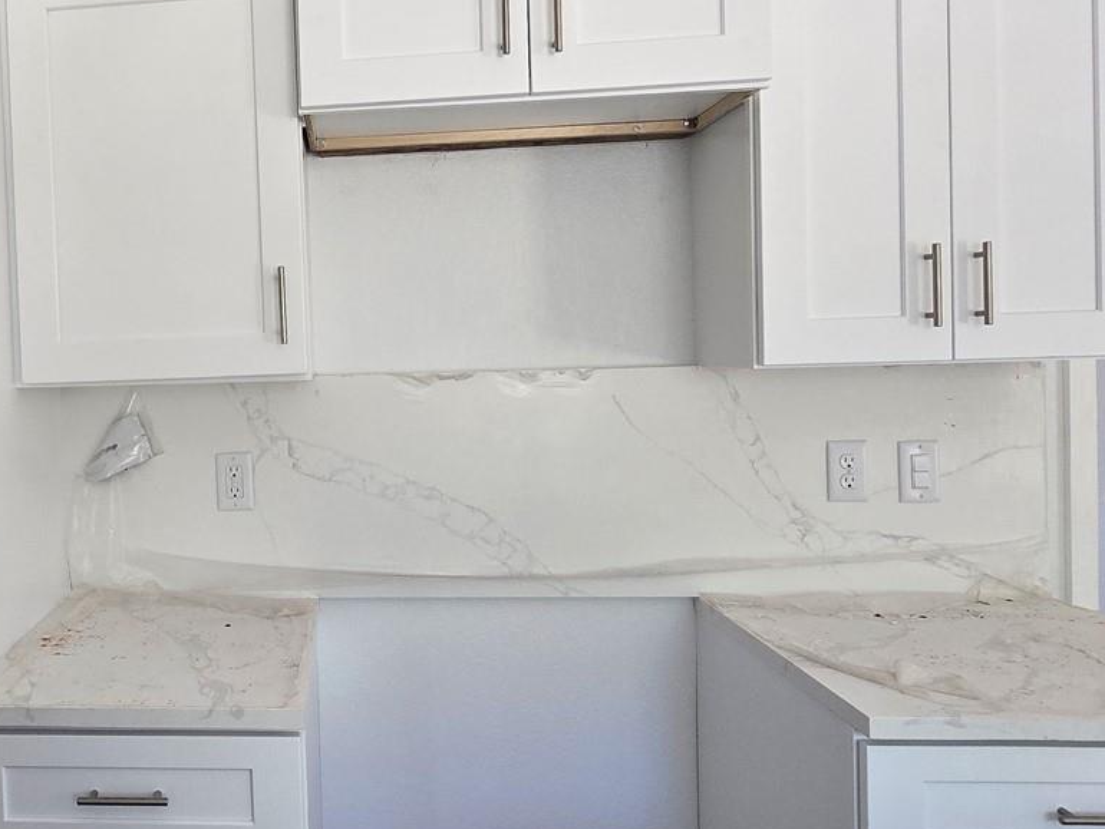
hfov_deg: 61.1
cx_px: 255
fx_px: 862
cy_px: 379
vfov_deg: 51.3
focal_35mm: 27
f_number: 2.2
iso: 100
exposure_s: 1/60
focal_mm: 2.2
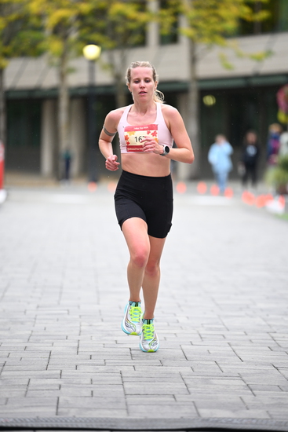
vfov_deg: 10.3
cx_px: 144
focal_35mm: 200
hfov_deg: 6.9
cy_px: 216
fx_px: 2398
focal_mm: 200
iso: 1250
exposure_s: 1/1600
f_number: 2.8
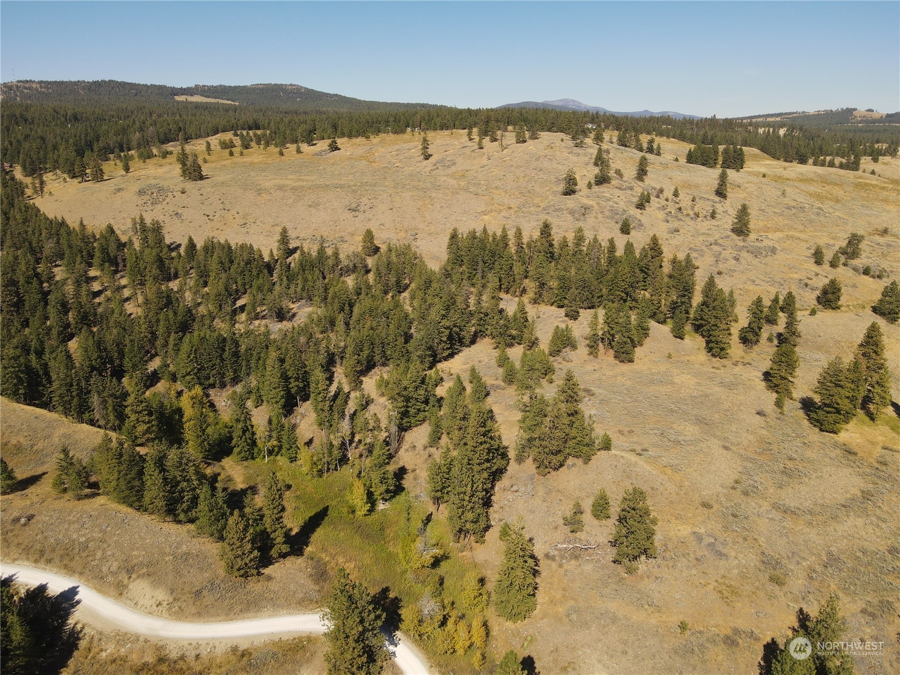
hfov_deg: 71.6
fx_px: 624
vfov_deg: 56.8
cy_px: 338
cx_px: 450
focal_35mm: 24
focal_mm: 4.5
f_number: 2.8
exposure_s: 1/725
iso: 100
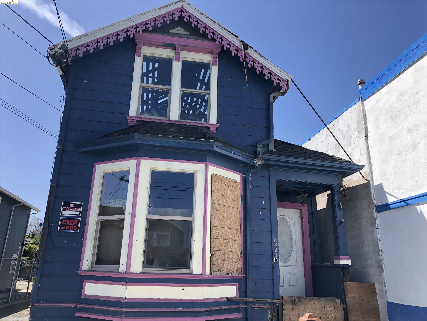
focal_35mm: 28
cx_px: 214
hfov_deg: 63.4
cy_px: 160
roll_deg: -3.8
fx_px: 345
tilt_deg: +18.1
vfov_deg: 49.7
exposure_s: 1/883
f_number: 1.8
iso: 20
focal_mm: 3.99
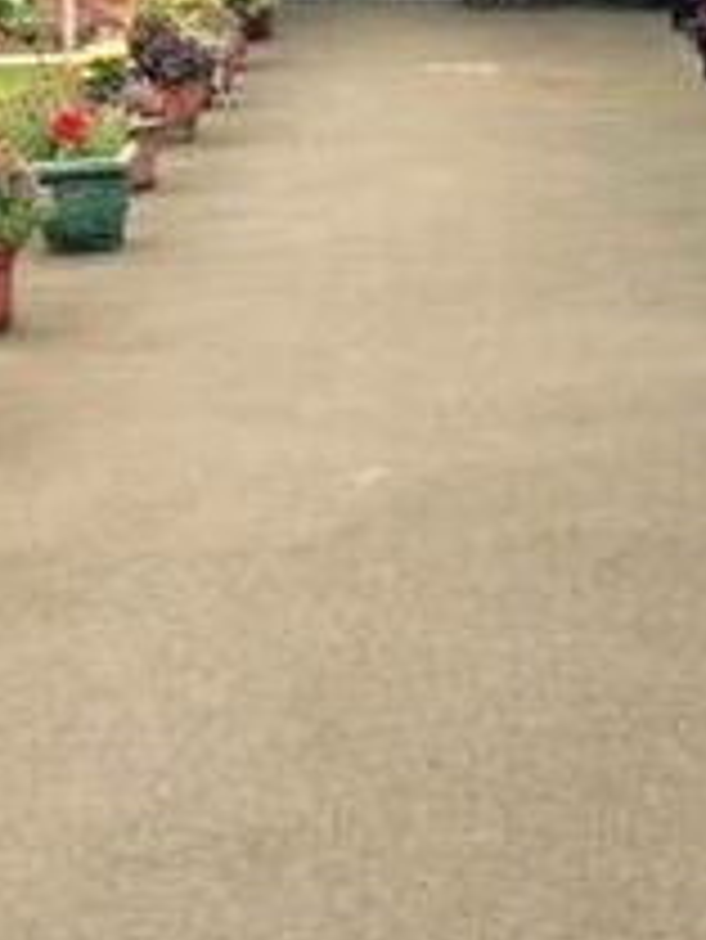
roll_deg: +1.2
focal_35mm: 83
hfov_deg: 17.5
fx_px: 2255
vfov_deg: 23.4
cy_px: 299
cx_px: 630
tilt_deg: -12.2
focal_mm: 4.12
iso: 50
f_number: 2.4
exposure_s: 1/201
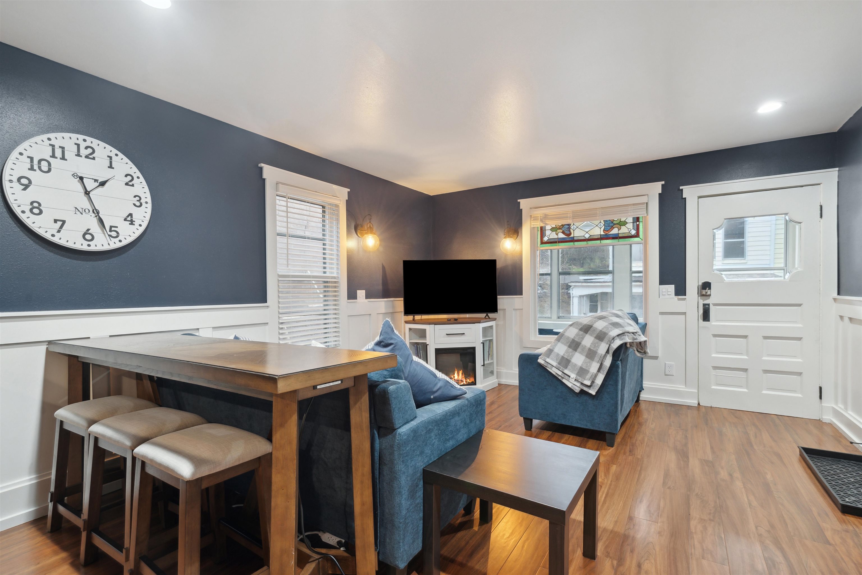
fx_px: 383
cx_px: 431
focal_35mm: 16
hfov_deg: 96.7
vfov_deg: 73.7
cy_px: 288
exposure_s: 1/4
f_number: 9
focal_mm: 16
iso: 640
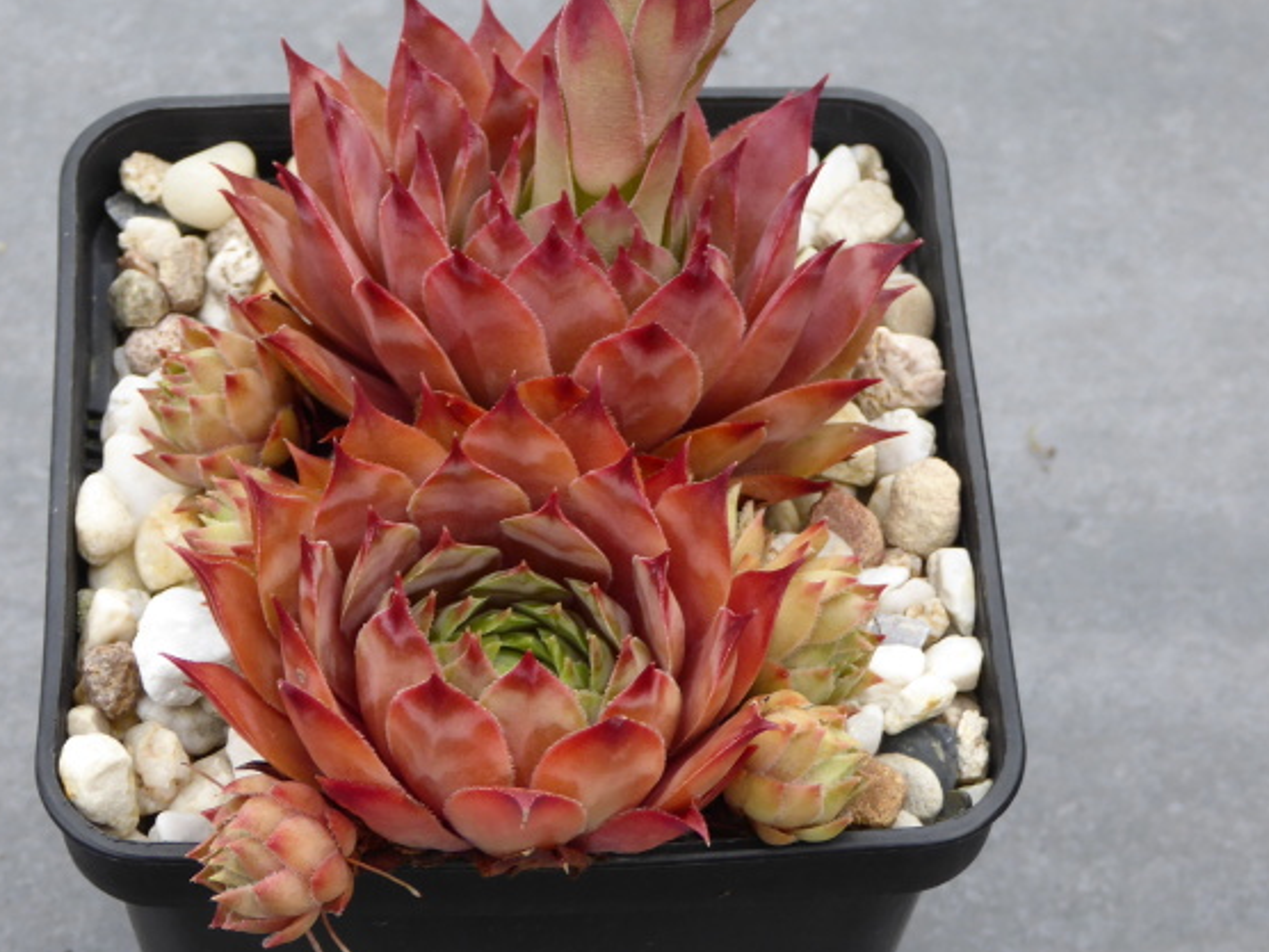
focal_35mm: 108
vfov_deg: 13.7
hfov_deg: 18.2
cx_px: 482
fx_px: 3959
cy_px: 447
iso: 125
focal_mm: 12.5
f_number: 4.5
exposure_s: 1/60
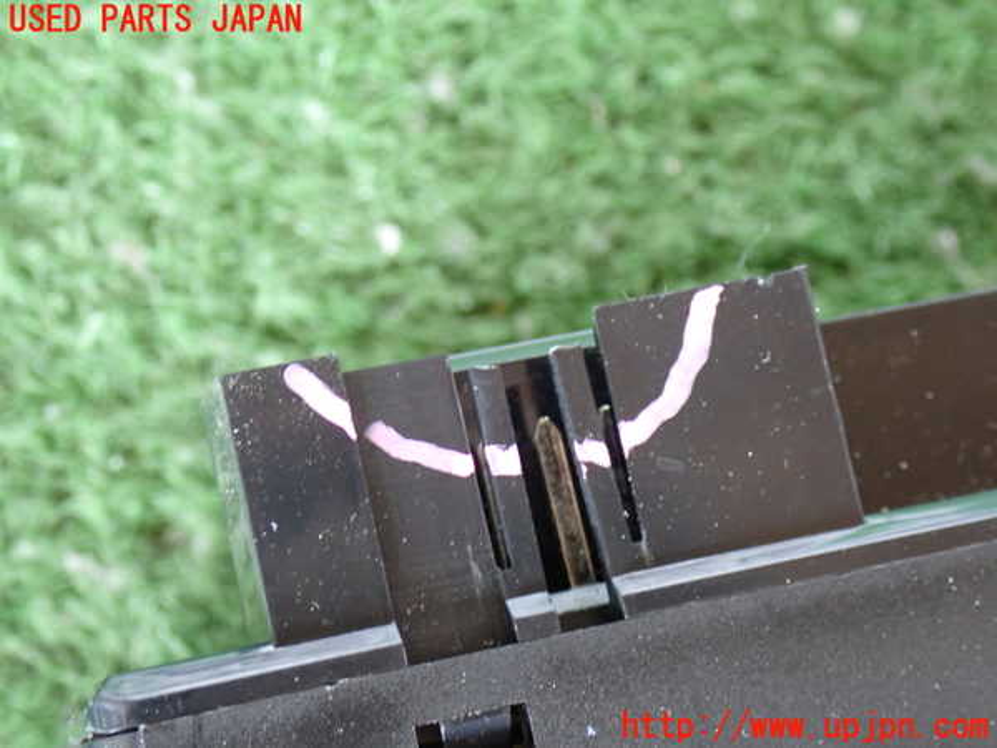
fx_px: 2362
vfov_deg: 18.0
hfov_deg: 23.8
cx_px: 498
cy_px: 374
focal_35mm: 82
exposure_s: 1/20
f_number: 4.3
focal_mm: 14.62
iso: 800
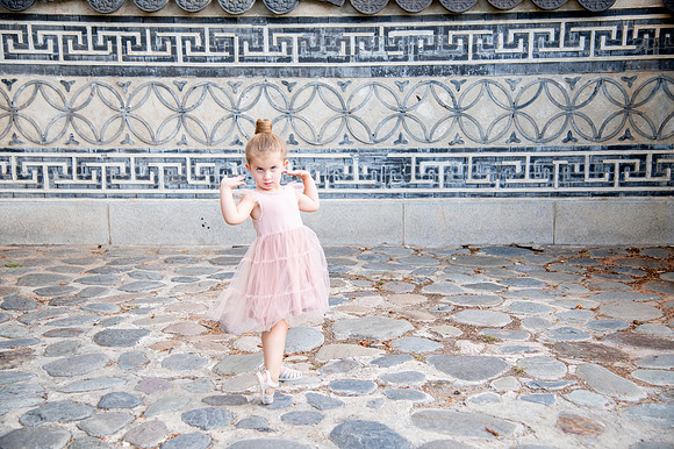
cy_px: 224
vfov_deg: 27.0
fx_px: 936
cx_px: 337
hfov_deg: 39.6
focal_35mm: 50
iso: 640
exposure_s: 1/200
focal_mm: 50
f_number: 4
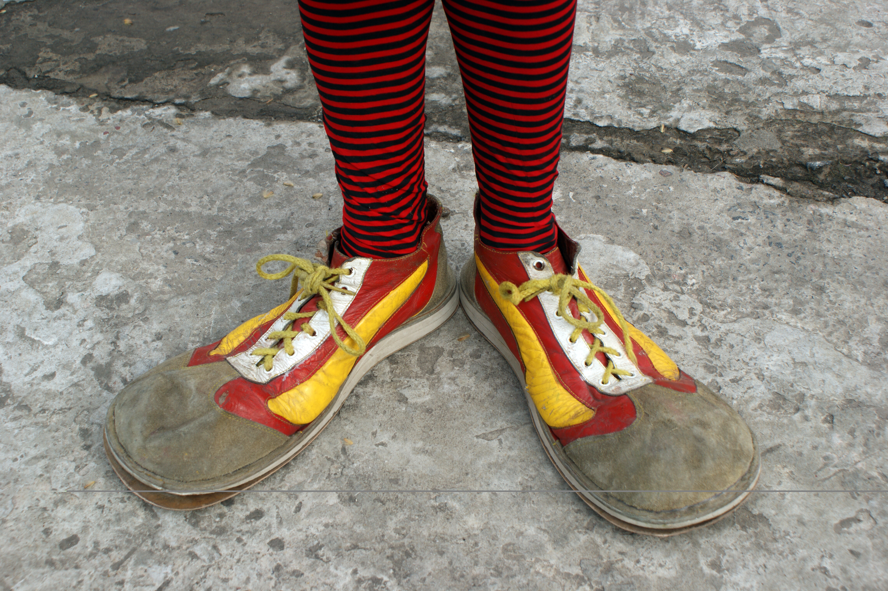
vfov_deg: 29.8
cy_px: 296
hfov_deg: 43.6
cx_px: 444
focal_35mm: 45
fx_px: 1109
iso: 100
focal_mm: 30
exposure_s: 1/125
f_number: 8
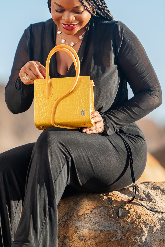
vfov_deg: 7.4
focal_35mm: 279
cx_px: 75
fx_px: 1916
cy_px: 103
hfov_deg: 4.9
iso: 80
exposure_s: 1/200
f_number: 3.2
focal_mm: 180
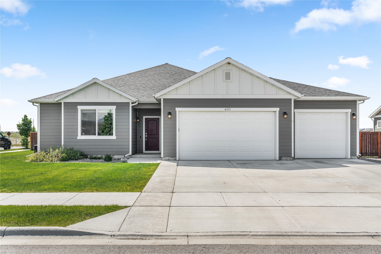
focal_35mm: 32
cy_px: 127
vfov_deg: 41.1
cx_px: 190
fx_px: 339
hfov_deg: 58.7
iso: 500
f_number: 7.1
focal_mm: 32
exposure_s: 1/2000
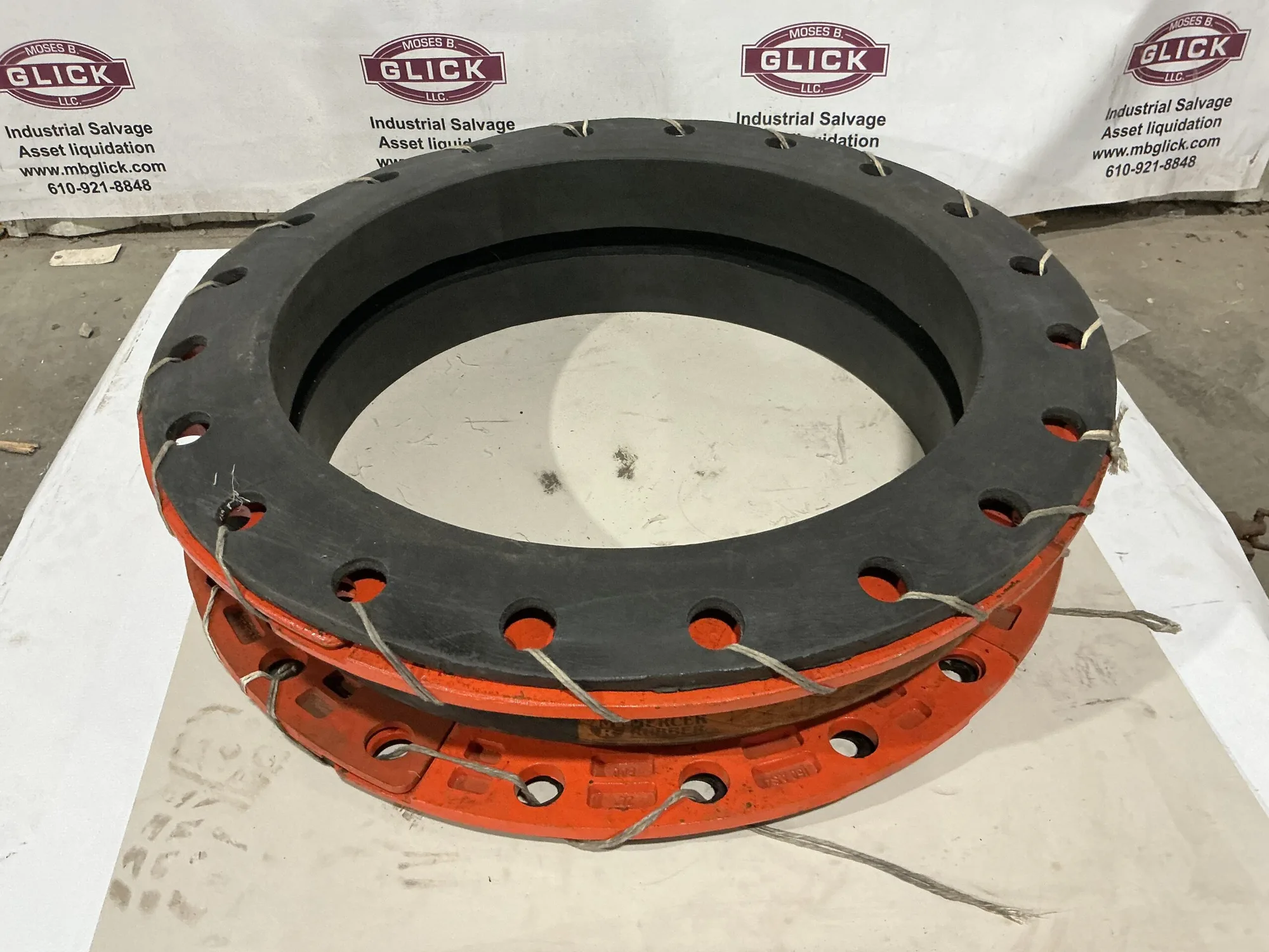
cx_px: 634
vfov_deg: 49.7
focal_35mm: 28
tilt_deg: -40.7
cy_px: 476
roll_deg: +0.8
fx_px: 1026
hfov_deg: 63.4
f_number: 1.8
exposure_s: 1/60
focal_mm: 3
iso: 160
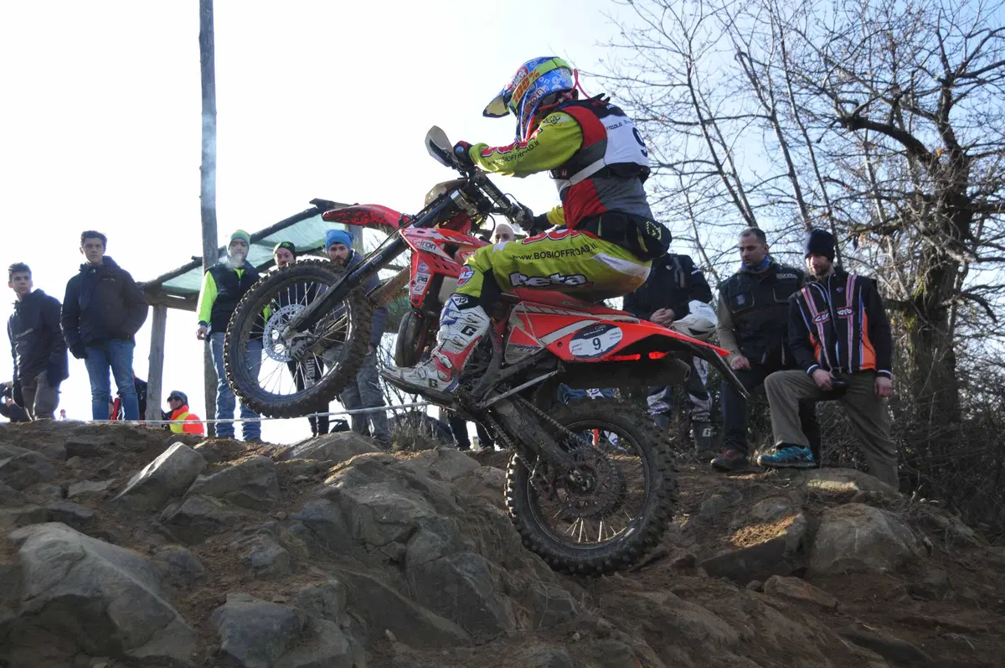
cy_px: 334
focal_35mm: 48
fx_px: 1338
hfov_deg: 41.2
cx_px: 502
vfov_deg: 28.0
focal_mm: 32
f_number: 4.2
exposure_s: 1/2500
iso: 800
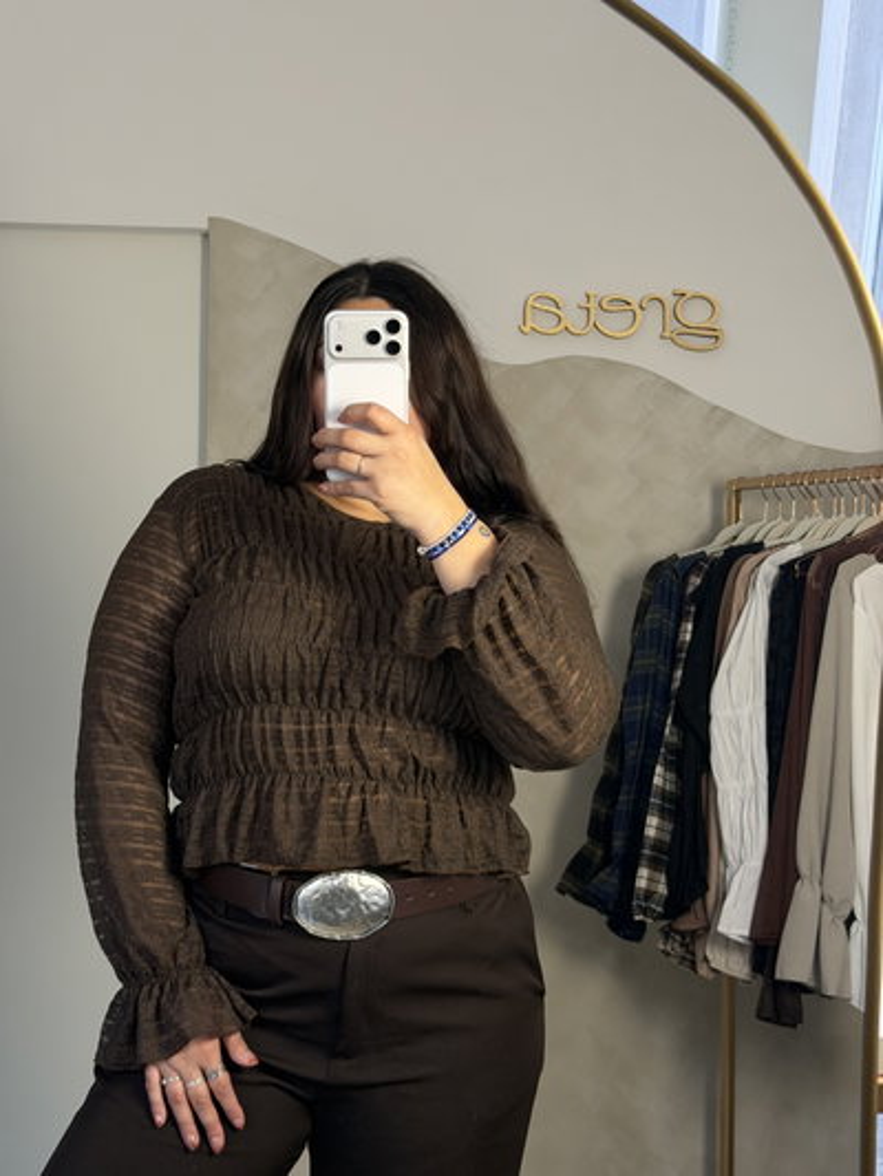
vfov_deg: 39.6
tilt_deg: -17.7
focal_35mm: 48
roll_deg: -1.0
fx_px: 1632
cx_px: 442
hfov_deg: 30.3
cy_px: 588
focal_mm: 6.76
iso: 64
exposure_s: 1/236
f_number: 1.78
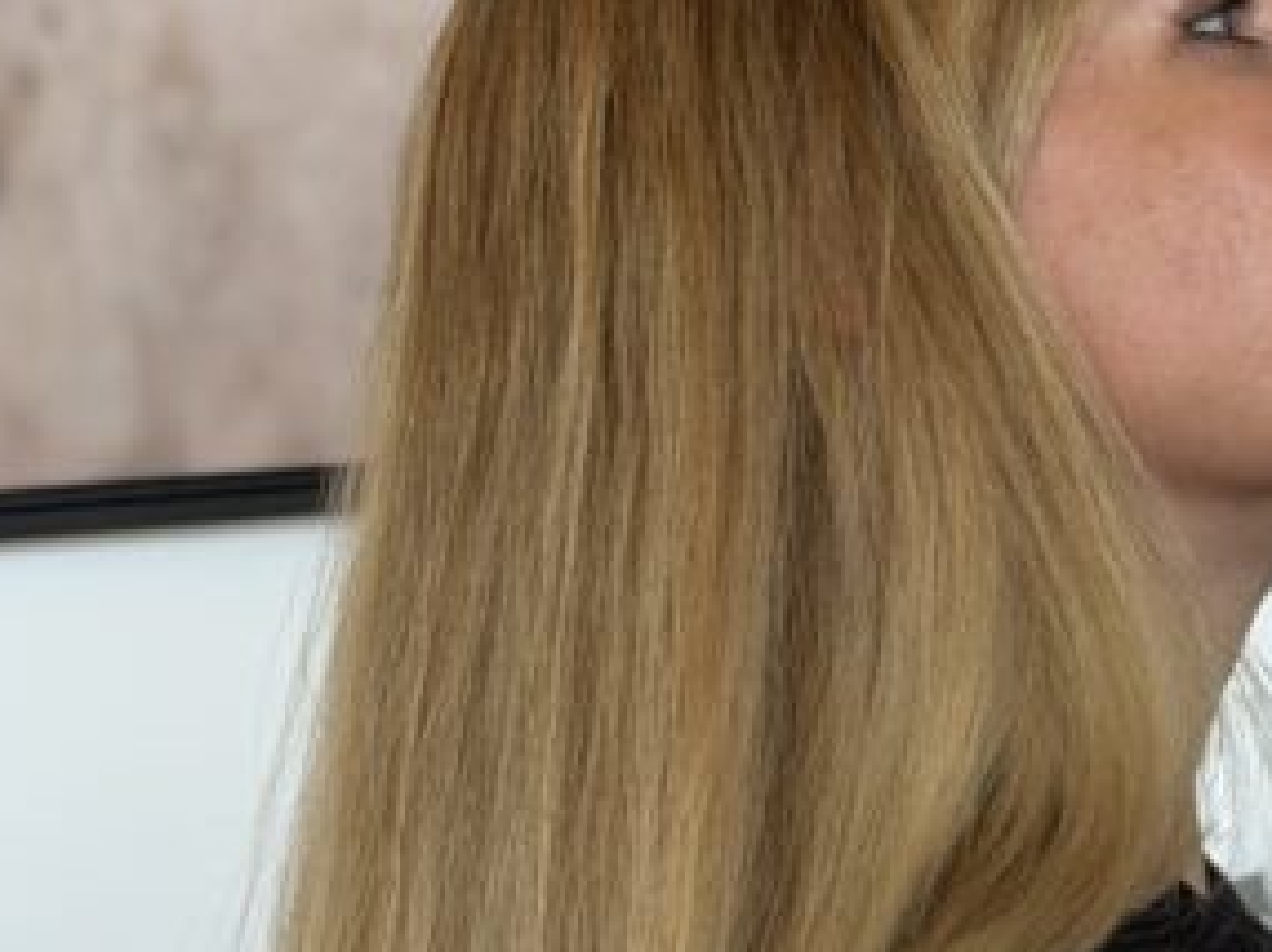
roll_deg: +2.8
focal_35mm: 172
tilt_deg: -4.3
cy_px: 632
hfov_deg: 11.3
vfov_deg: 8.6
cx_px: 1521
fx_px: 6315
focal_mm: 6.76
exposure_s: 1/68
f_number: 1.78
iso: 100
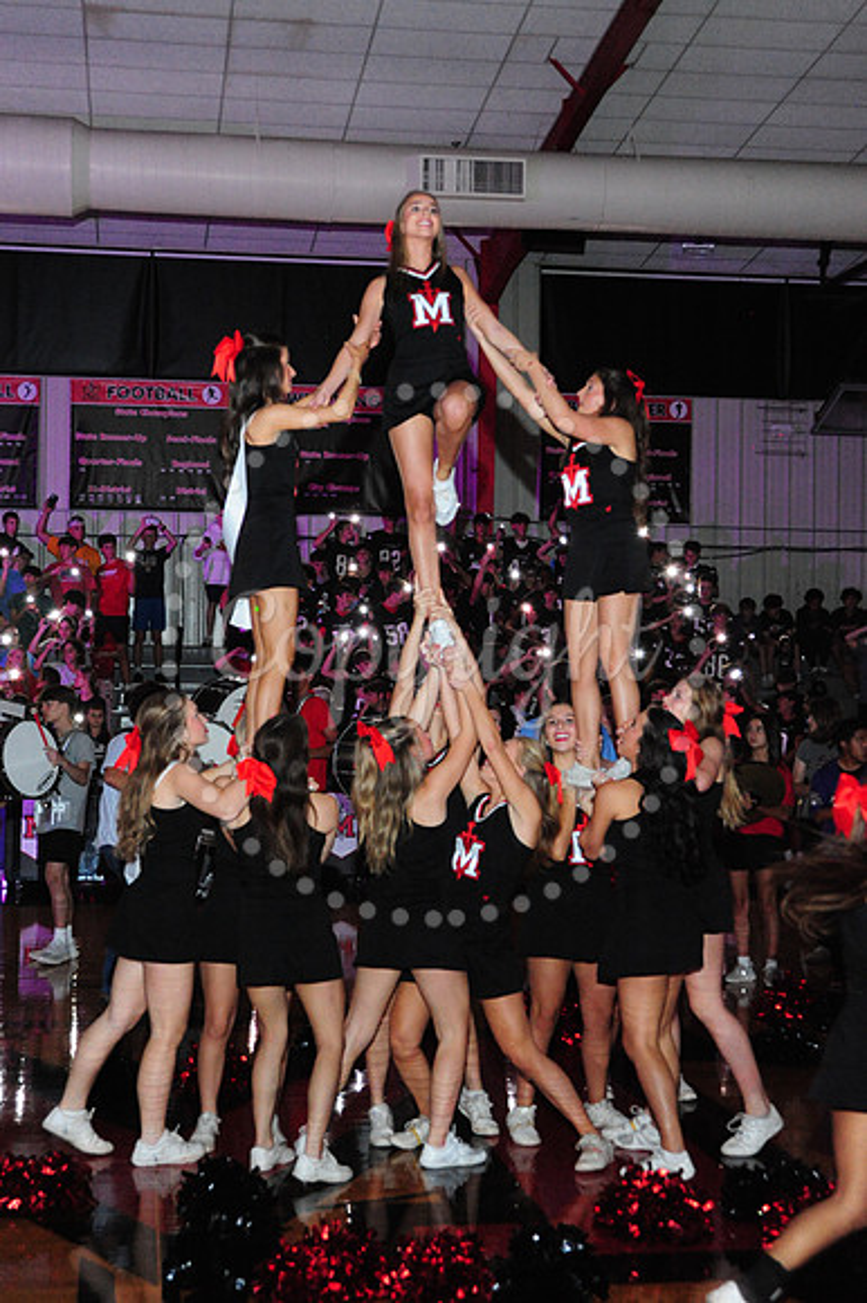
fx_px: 1736
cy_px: 652
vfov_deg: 41.1
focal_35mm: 48
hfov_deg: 28.0
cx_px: 434
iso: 6400
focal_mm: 48
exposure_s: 1/60
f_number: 5.6
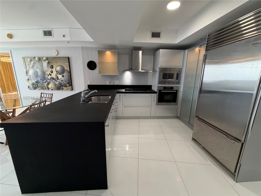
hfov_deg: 102.1
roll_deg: -0.8
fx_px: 106
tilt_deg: -12.0
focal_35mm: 14
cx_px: 130
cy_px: 98
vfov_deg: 85.7
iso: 200
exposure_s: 1/60
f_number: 2.2
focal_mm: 2.22
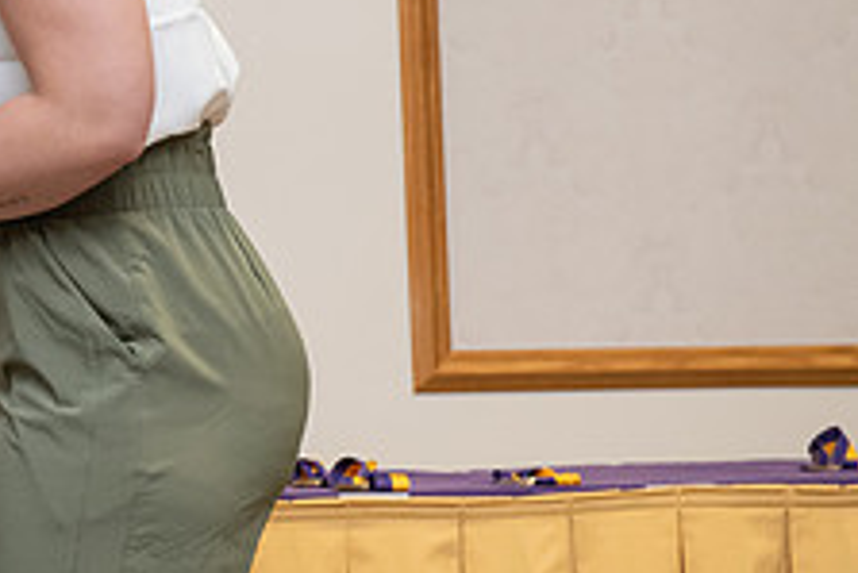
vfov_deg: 7.9
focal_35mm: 172
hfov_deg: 11.6
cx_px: -250
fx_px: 4102
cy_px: -56
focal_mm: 66
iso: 2000
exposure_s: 1/200
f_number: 5.6
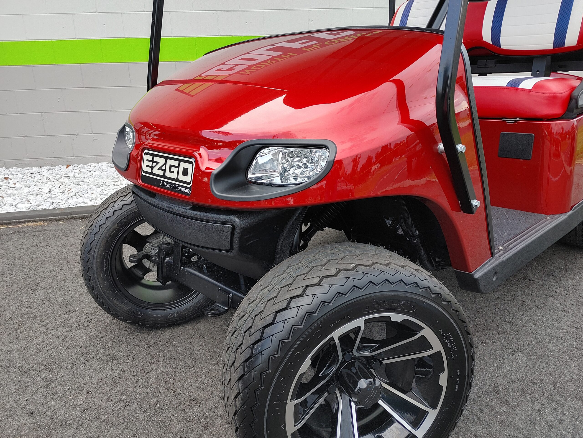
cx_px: 292
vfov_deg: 53.1
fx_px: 438
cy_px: 219
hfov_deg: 67.3
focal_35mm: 26
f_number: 1.8
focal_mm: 4.81
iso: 50
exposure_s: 1/244
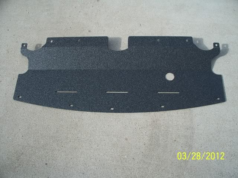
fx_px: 248
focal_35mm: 36
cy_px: 89
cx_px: 119
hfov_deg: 51.4
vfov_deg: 39.7
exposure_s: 1/250
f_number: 2.8
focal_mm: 7.5
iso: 64
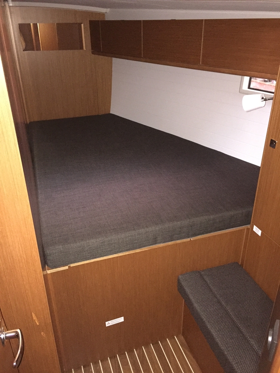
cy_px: 186
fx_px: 313
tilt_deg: -26.1
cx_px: 140
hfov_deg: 48.2
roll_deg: -0.9
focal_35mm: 29
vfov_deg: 61.7
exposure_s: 1/17
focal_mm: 4.15
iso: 640
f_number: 2.2
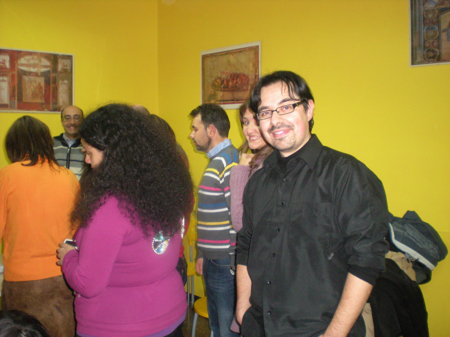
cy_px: 168
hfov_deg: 49.0
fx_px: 494
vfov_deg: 37.7
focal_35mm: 38
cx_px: 225
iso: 368
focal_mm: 6.3
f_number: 3.1
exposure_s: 1/60
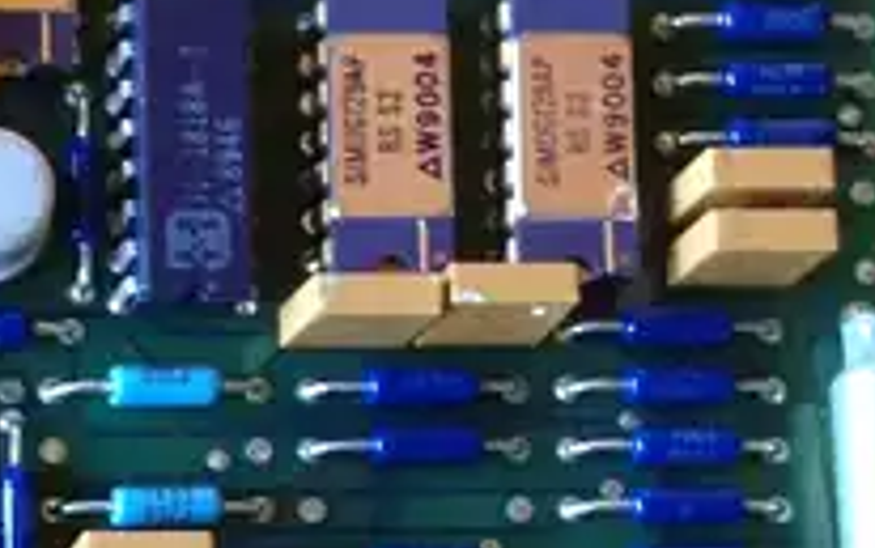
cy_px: 1003
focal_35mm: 180
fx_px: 4295
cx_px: -811
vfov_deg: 7.1
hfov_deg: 10.7
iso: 100
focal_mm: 4.28
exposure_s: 1/15
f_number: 2.4
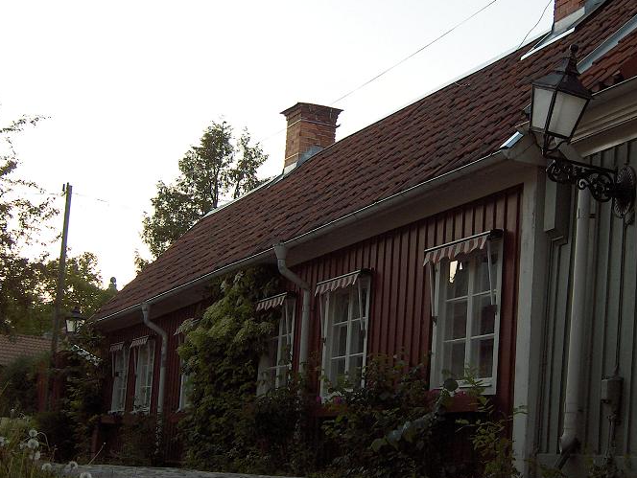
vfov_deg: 22.0
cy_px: 256
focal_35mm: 67
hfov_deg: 28.8
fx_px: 1234
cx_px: 403
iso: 200
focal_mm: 8
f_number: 2.8
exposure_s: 1/60
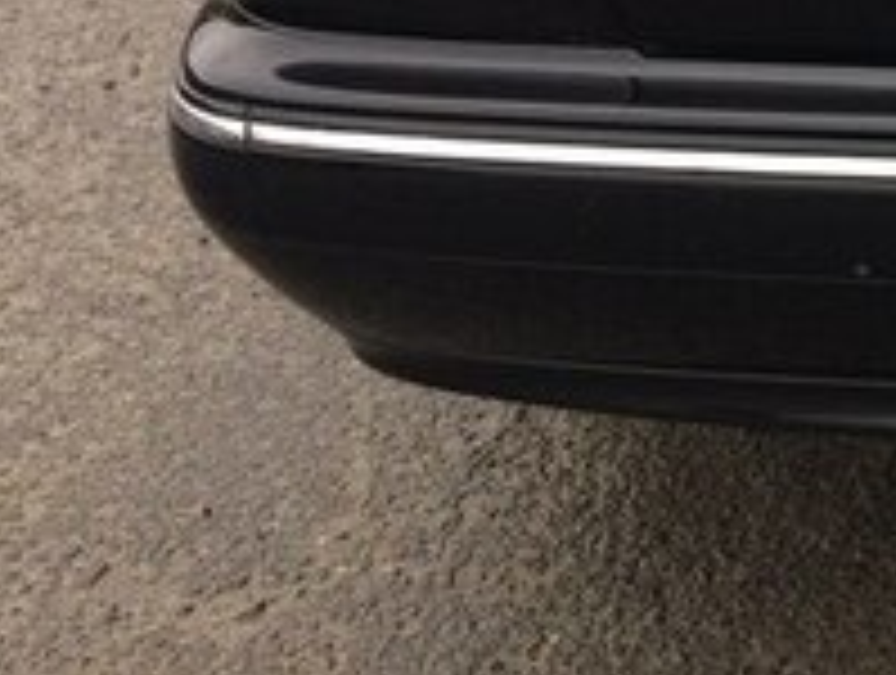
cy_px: -407
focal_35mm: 96
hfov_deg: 18.2
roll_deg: -2.3
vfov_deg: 14.2
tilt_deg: -21.9
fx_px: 2489
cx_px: 1337
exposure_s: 1/100
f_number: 2.2
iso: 40
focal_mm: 4.15
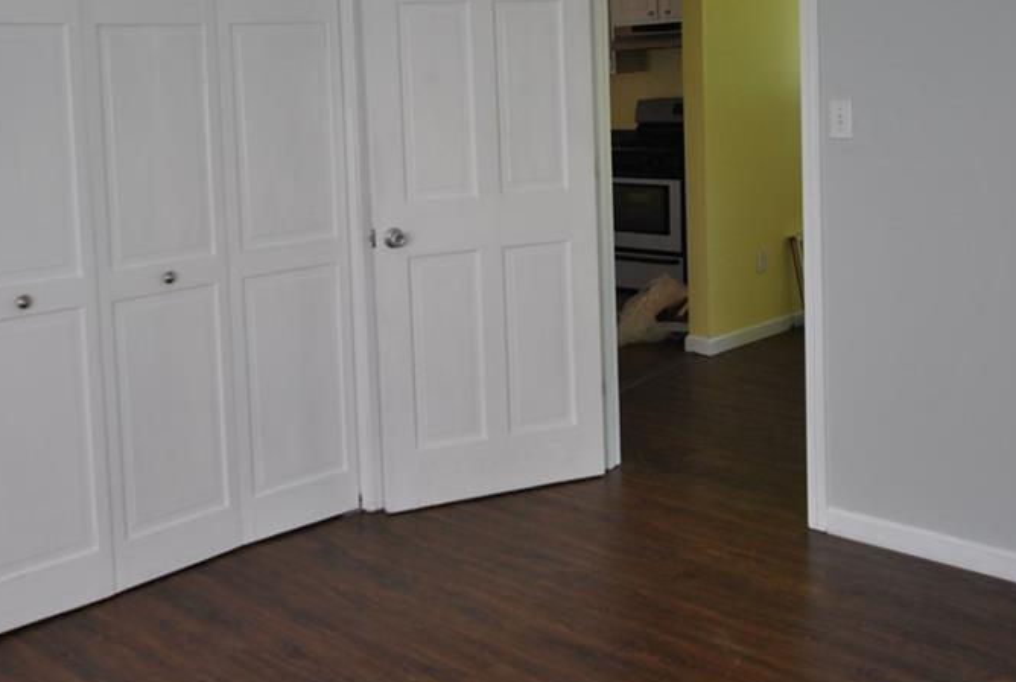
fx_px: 1301
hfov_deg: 42.6
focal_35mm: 46
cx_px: 452
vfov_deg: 29.0
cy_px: 193
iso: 200
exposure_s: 1/40
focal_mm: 20
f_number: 3.5
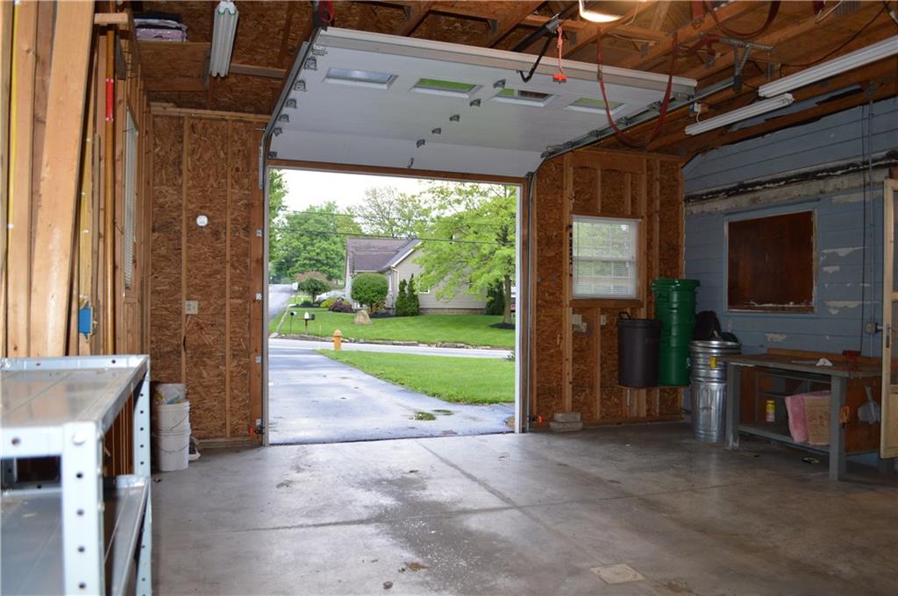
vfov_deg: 47.8
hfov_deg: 67.4
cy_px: 298
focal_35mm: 27
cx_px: 449
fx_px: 673
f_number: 4
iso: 400
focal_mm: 18
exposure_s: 1/100
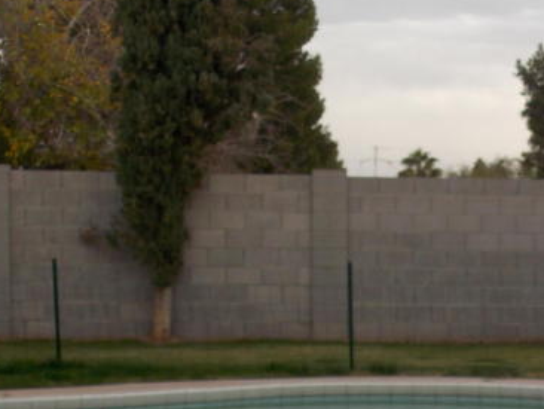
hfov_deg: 20.2
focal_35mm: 95
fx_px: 1494
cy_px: 430
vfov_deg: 15.2
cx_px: 504
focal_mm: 6.1
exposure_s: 1/50
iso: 80
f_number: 3.4
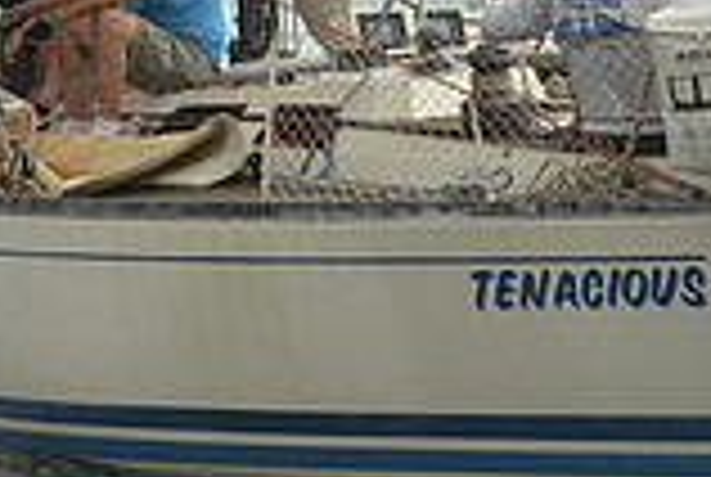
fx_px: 6668
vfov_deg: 4.1
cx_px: 472
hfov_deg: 6.1
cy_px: -151
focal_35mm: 337
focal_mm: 92
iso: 200
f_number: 7.1
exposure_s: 1/1000
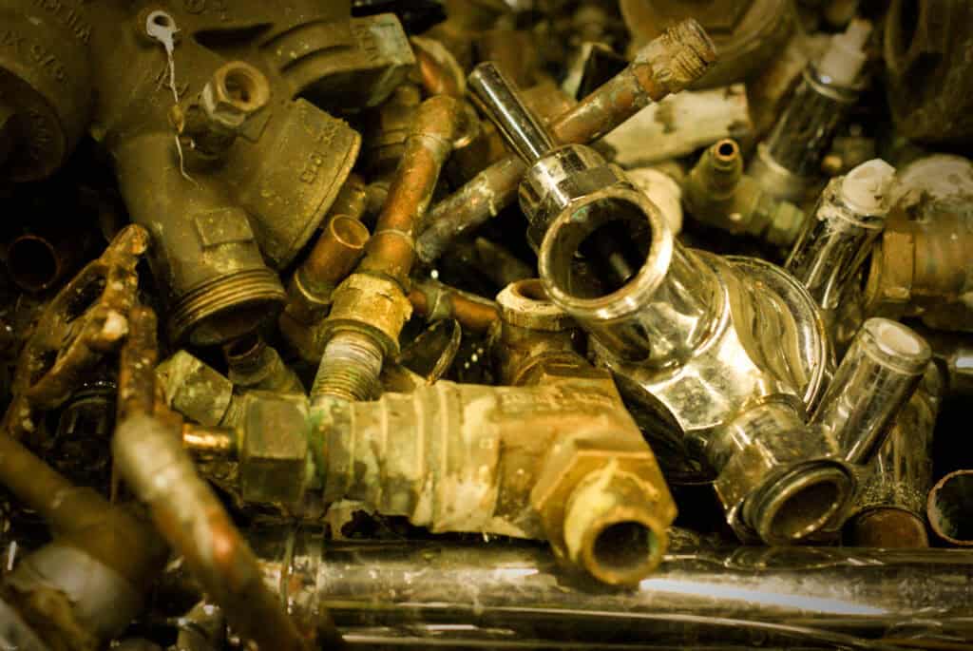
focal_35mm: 75
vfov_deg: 18.2
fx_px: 2029
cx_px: 486
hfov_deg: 27.0
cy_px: 326
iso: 800
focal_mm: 50
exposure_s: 1/50
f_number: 3.5
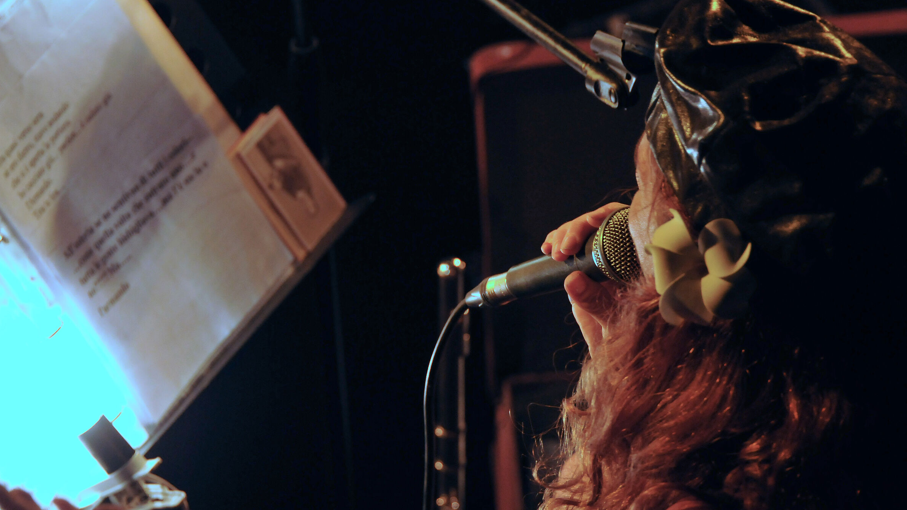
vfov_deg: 5.3
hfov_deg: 9.4
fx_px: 5496
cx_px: 454
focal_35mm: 229
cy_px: 276
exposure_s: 1/60
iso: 1600
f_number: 5.6
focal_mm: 145
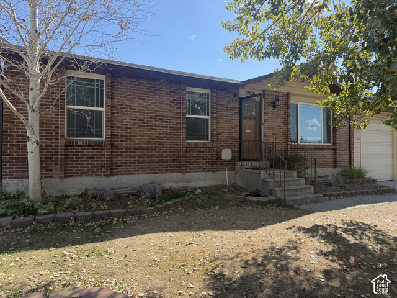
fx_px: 275
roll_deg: -1.3
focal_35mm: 24
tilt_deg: +0.2
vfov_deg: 56.8
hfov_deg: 71.6
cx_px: 198
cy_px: 149
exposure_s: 1/2169
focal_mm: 6.76
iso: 100
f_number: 1.78
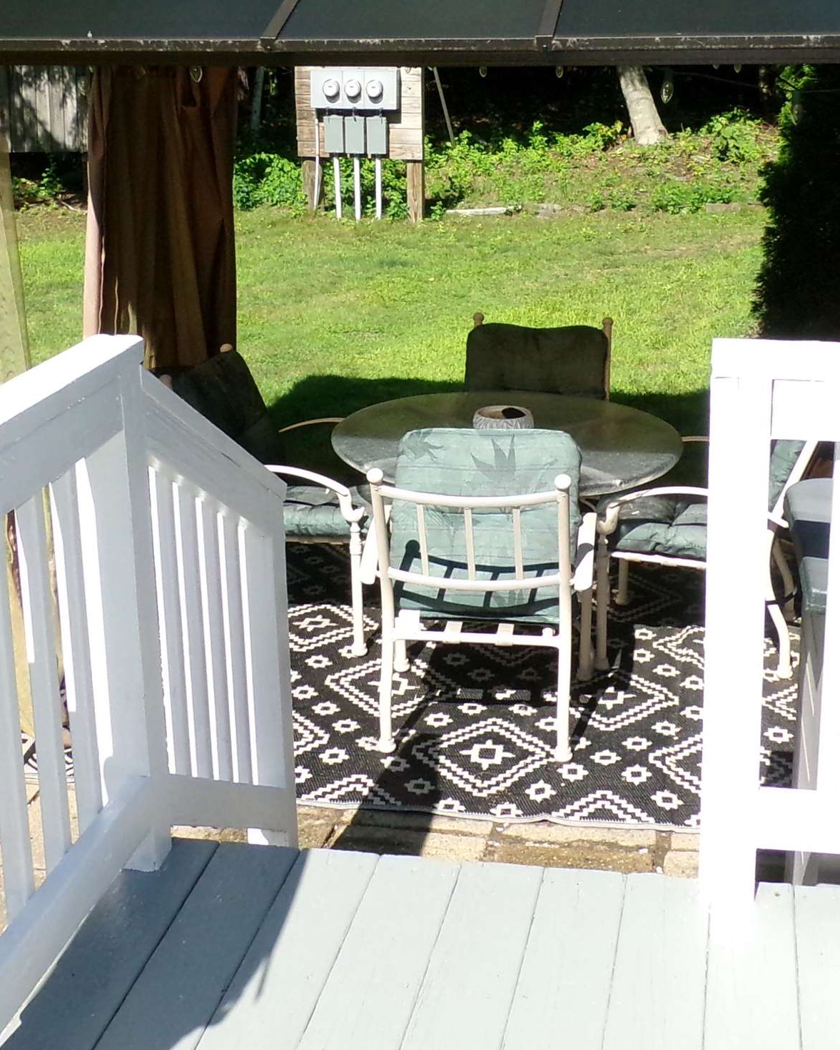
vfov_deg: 34.8
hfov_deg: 28.6
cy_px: 303
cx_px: 418
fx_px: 1647
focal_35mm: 53
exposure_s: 1/420
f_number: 7.52
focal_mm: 4.7
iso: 200
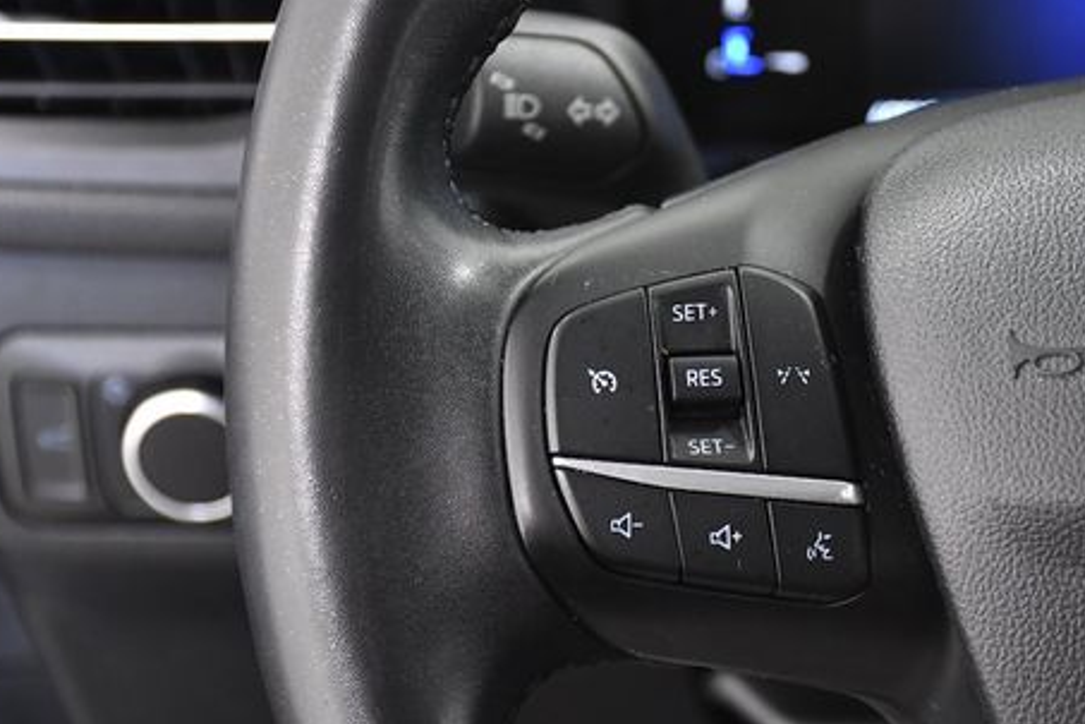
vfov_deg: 12.9
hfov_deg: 19.2
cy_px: 394
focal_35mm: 106
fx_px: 3194
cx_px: 731
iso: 2500
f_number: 4.8
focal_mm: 50
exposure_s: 1/125
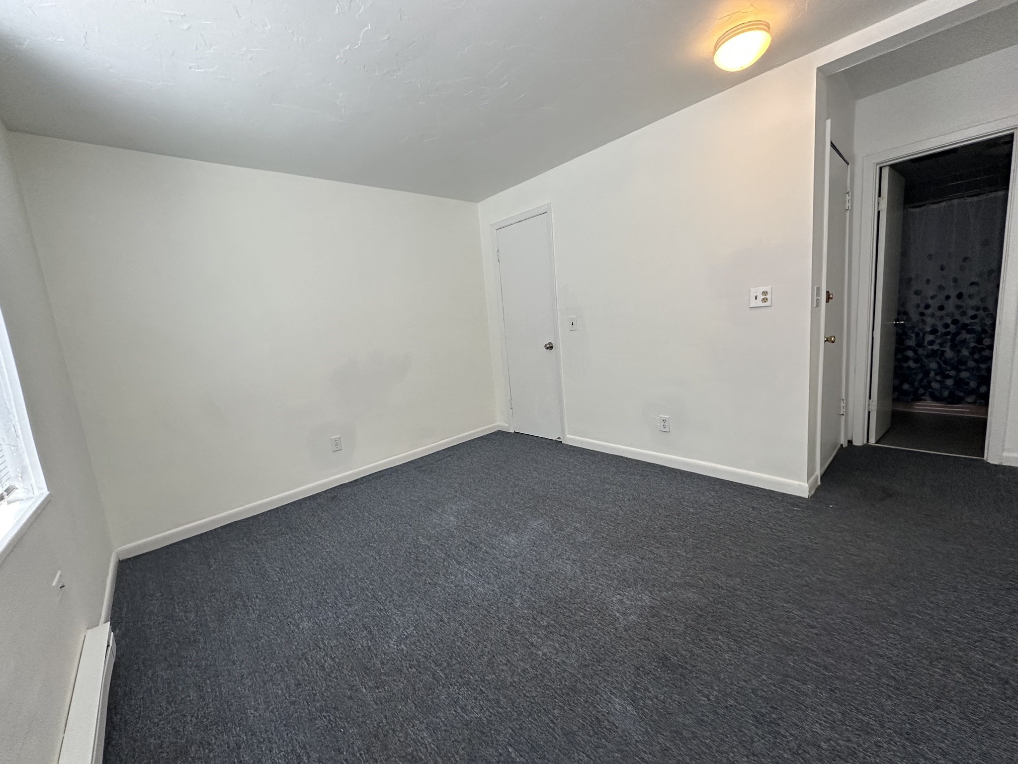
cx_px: 509
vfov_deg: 85.7
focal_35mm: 14
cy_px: 382
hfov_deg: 102.1
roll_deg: +5.7
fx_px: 412
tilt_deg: -8.3
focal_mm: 2.22
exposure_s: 1/120
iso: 200
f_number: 2.2
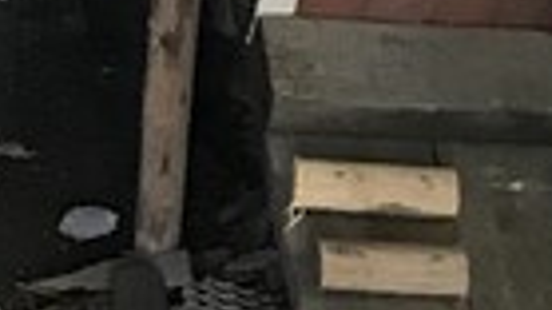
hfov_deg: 8.9
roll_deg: +0.2
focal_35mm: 219
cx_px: -759
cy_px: -366
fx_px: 3204
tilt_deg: -17.8
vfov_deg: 5.4
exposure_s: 1/17
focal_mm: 3.99
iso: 80
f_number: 1.8
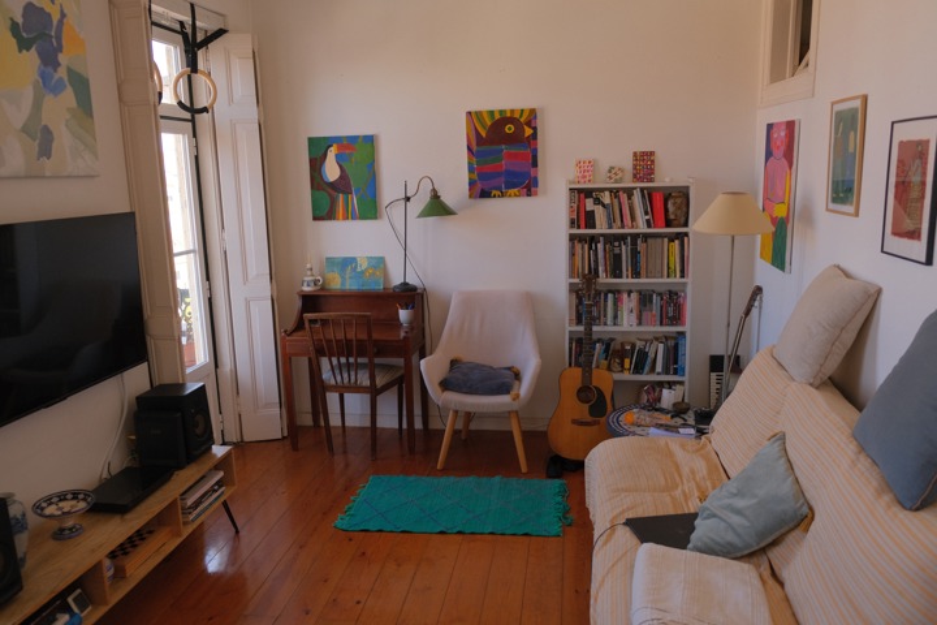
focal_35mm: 27
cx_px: 468
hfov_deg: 67.4
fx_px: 703
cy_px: 312
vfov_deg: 47.9
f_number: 2.8
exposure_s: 1/250
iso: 400
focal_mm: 18
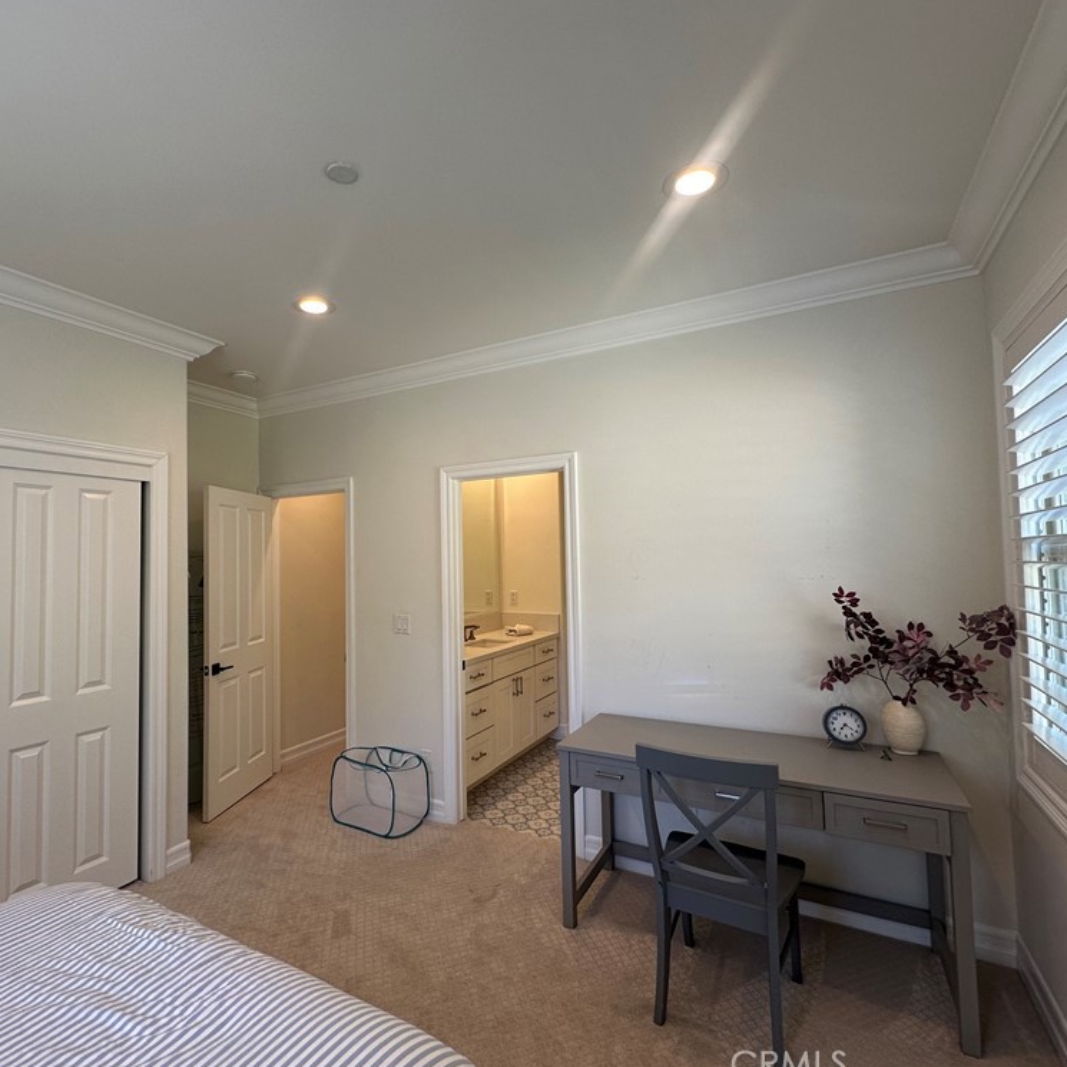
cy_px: 534
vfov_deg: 84.0
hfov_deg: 83.7
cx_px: 477
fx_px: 593
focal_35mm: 17
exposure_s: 1/120
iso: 80
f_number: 2.2
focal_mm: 2.22
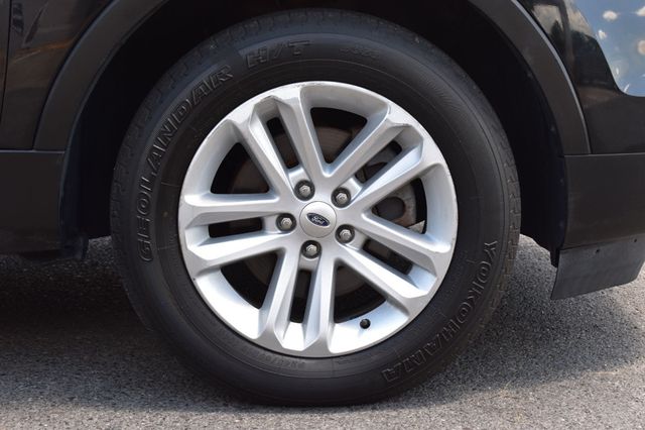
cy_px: 215
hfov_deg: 35.1
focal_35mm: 57
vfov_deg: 23.8
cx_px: 322
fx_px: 1021
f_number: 10
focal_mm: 38
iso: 400
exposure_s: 1/160
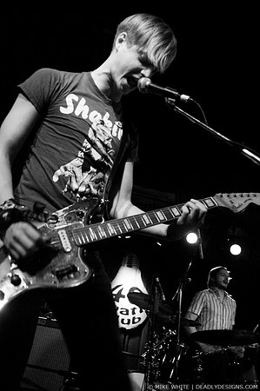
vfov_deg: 62.0
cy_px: 196
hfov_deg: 43.5
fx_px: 326
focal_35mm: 30
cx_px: 130
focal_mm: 20
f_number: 3.2
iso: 800
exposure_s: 1/60
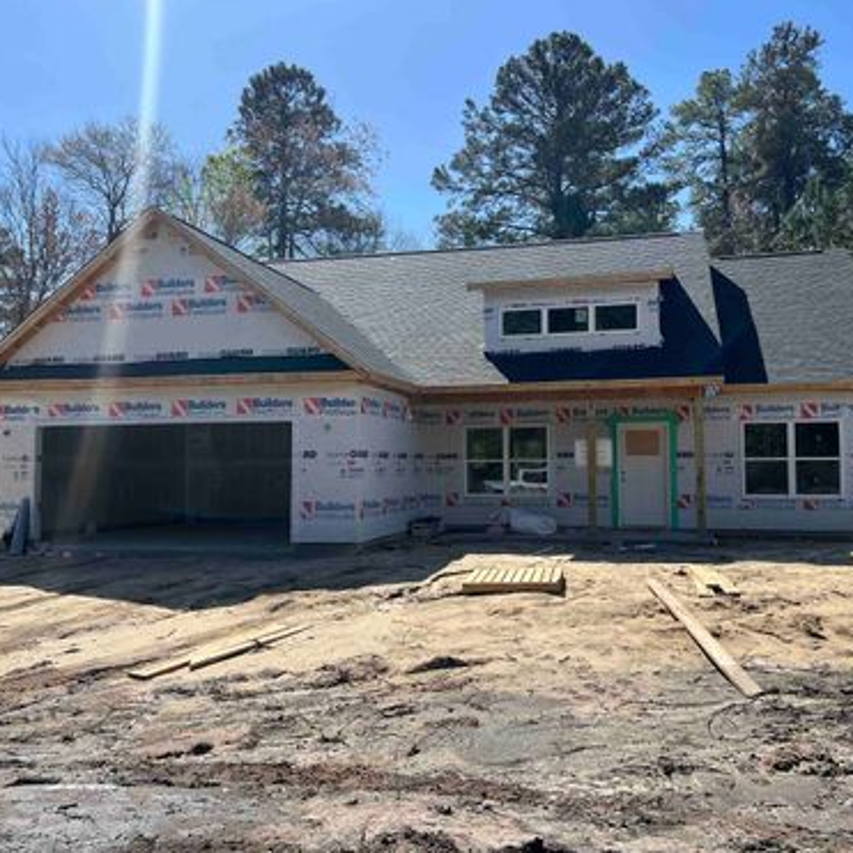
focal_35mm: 31
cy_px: 424
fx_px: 864
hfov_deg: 52.5
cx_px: 451
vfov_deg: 52.5
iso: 50
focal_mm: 5.7
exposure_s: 1/4115
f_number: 1.5
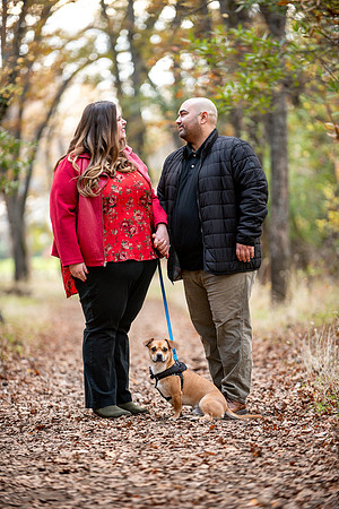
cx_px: 170
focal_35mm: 180
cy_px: 254
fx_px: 2542
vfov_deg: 11.4
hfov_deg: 7.6
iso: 800
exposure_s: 1/160
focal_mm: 180
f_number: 2.8
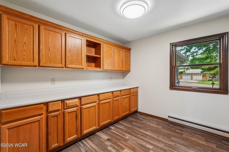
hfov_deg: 96.7
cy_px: 76
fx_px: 102
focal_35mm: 16
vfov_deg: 73.7
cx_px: 114
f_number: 8
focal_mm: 16
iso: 400
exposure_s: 1/20
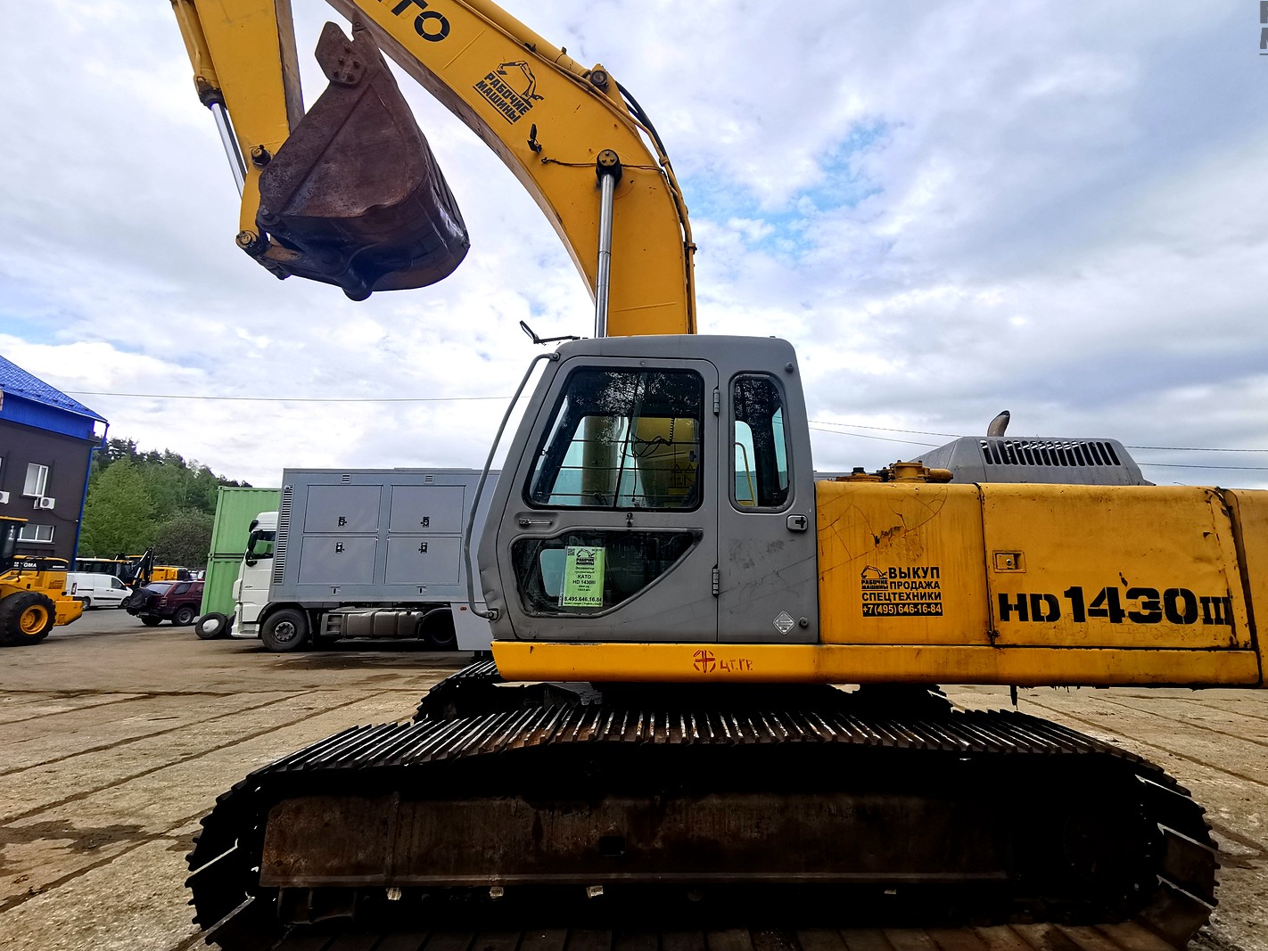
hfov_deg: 87.6
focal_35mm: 18
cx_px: 678
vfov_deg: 71.6
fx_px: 659
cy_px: 459
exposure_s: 1/324
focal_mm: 2.35
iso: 50
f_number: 2.2
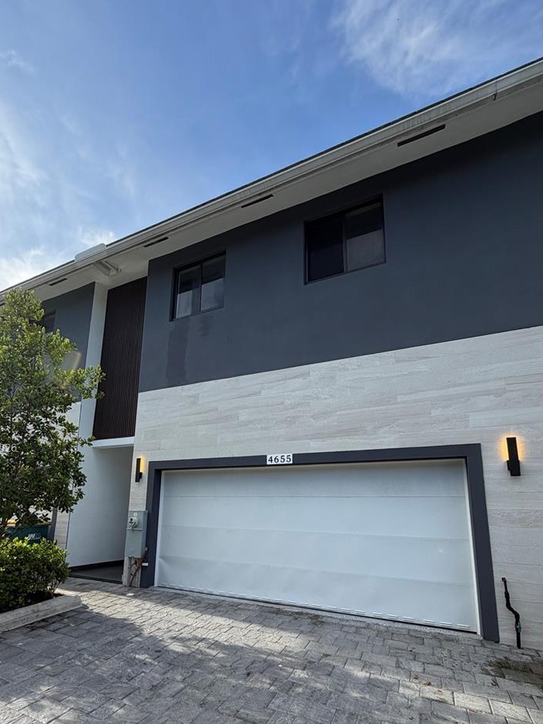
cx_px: 223
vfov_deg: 86.1
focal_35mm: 18
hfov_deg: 71.0
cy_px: 449
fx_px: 376
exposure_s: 1/694
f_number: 2.2
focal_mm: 2.22
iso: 40
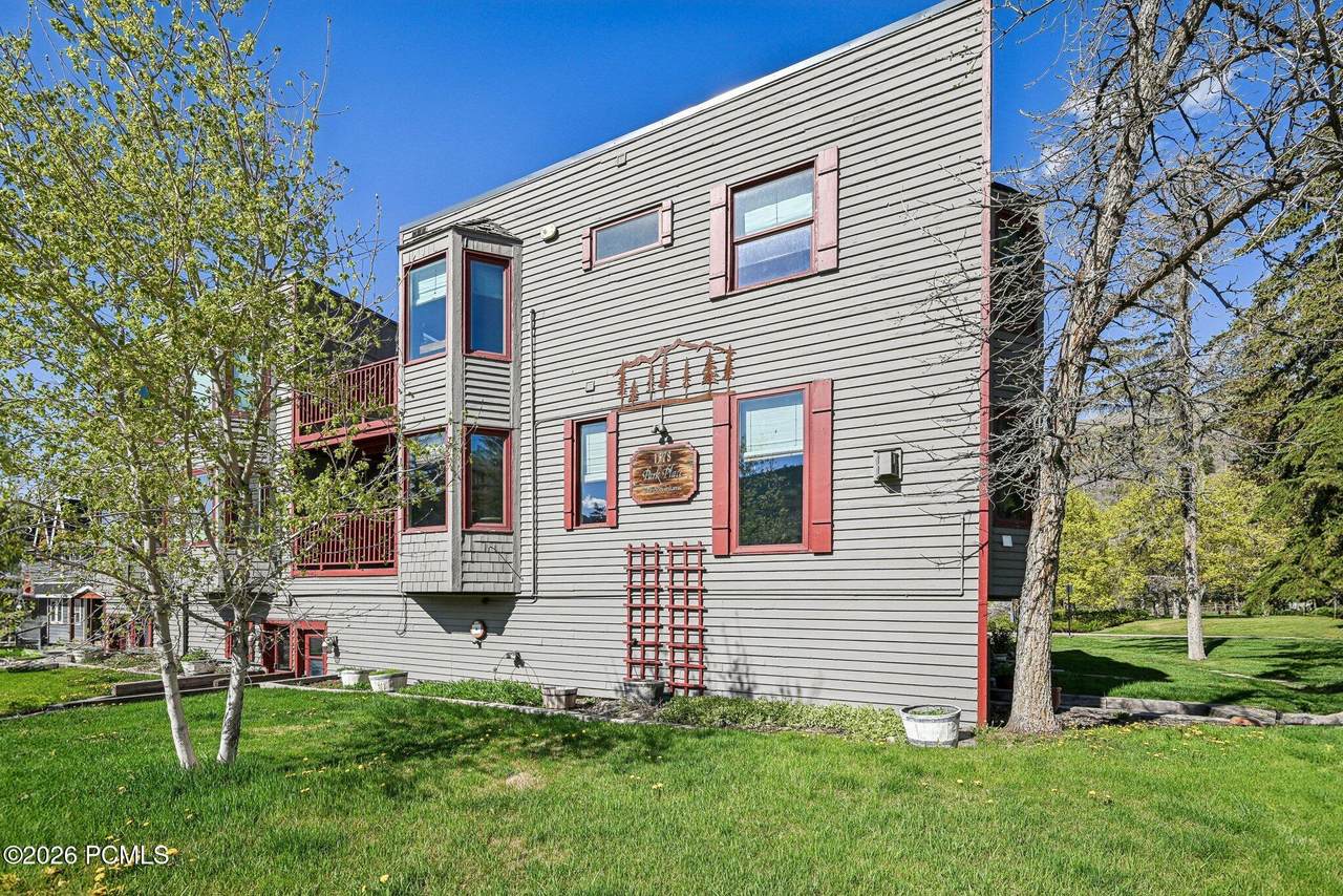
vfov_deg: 73.8
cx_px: 672
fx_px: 597
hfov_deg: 96.7
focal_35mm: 16
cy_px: 448
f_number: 8
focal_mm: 16
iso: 200
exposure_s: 1/640
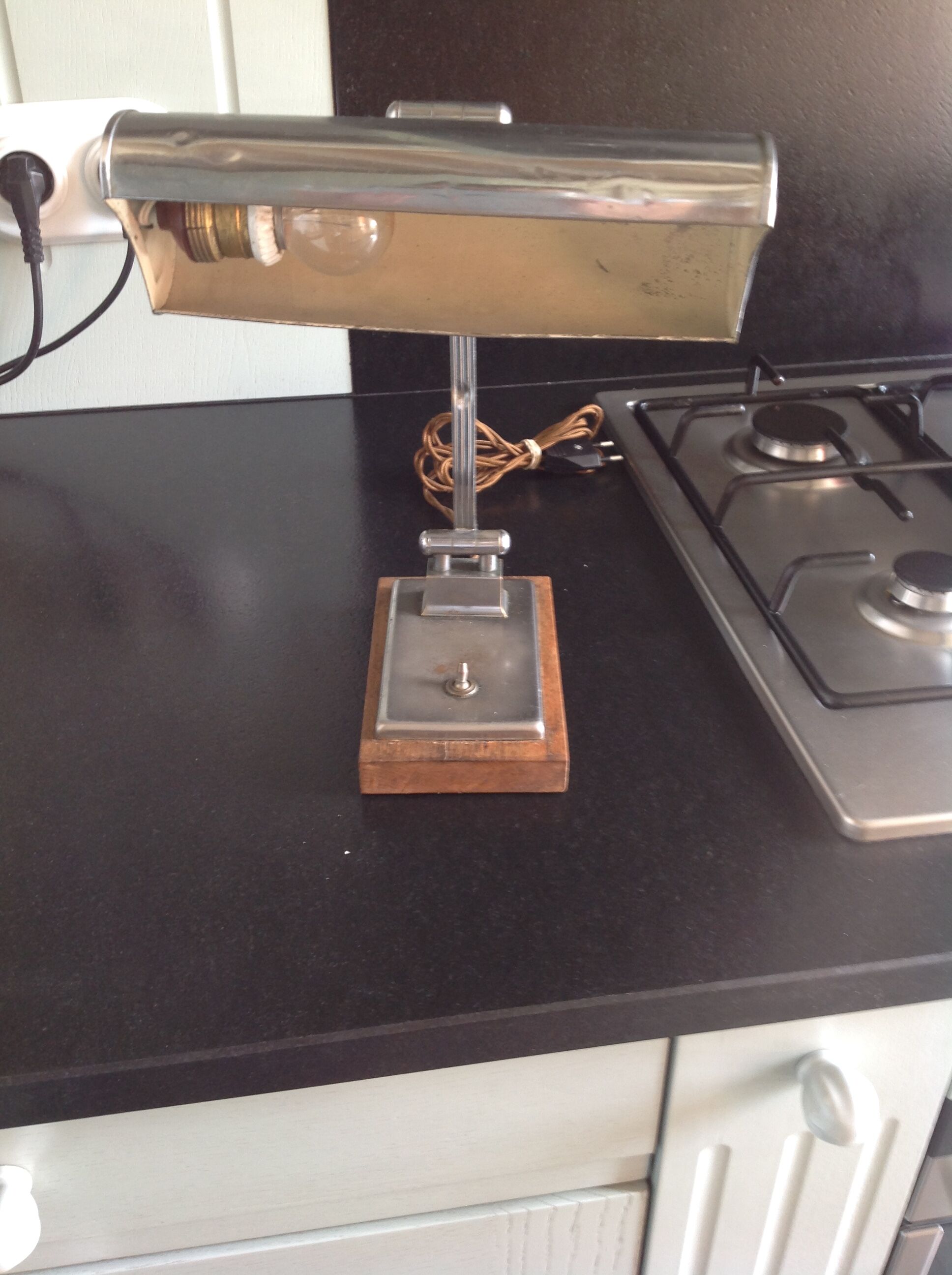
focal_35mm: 35
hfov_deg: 40.6
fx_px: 1287
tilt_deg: -33.6
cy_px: 638
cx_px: 476
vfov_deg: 52.7
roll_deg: +1.3
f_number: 2.4
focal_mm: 4.28
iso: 64
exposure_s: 1/15
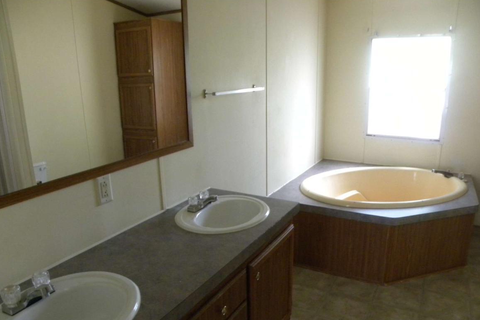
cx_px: 236
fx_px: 373
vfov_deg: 46.3
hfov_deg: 65.5
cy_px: 183
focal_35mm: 28
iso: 400
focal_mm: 4.6
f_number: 2.8
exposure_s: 1/14
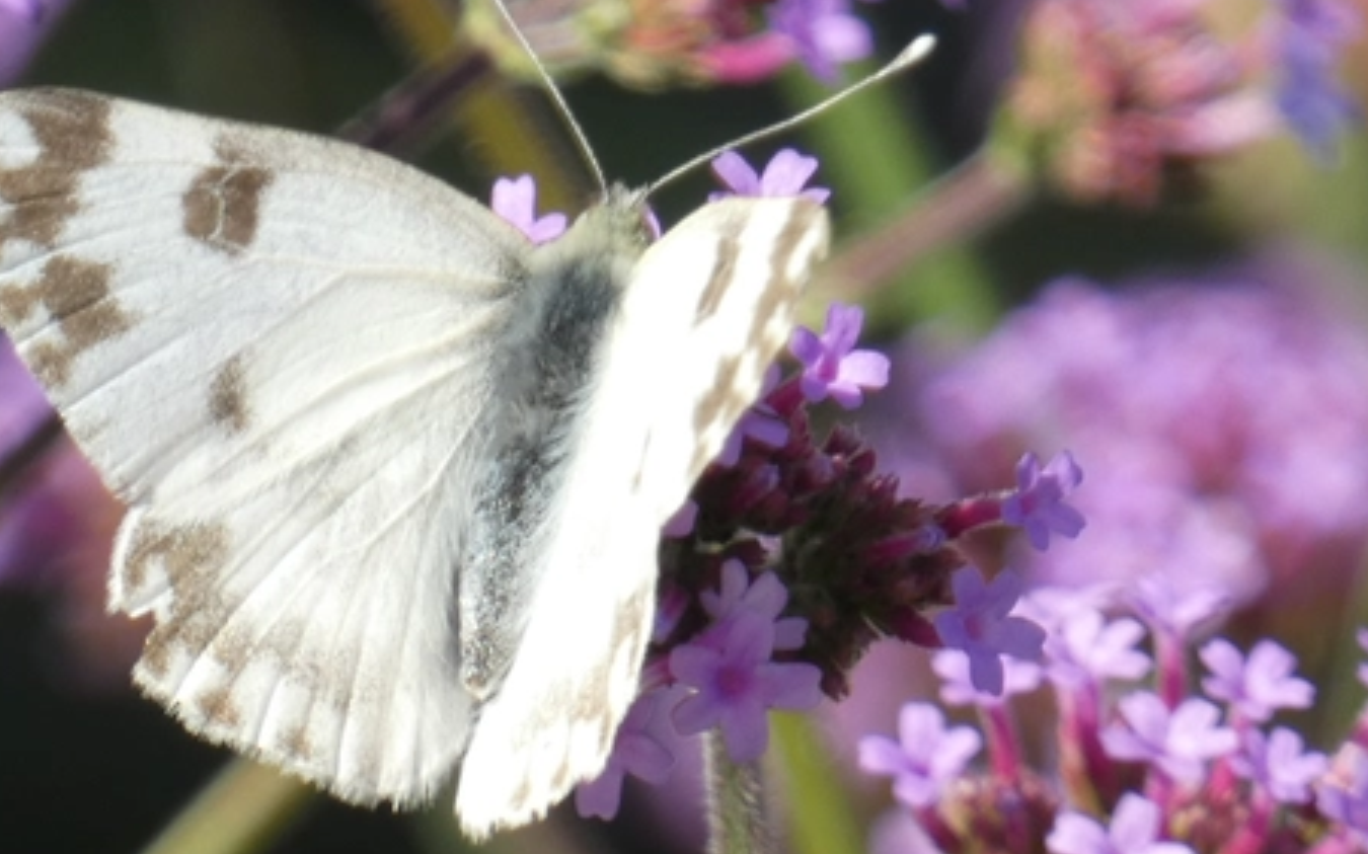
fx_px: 39360
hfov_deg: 2.0
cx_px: 465
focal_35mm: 1056
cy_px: 386
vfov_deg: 1.2
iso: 100
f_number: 5.6
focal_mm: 125.5
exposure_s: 1/100
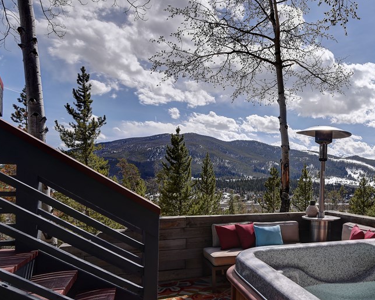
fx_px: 333
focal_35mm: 30
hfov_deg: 55.5
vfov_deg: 48.2
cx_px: 288
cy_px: 180
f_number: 8
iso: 140
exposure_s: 1/750
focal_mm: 19
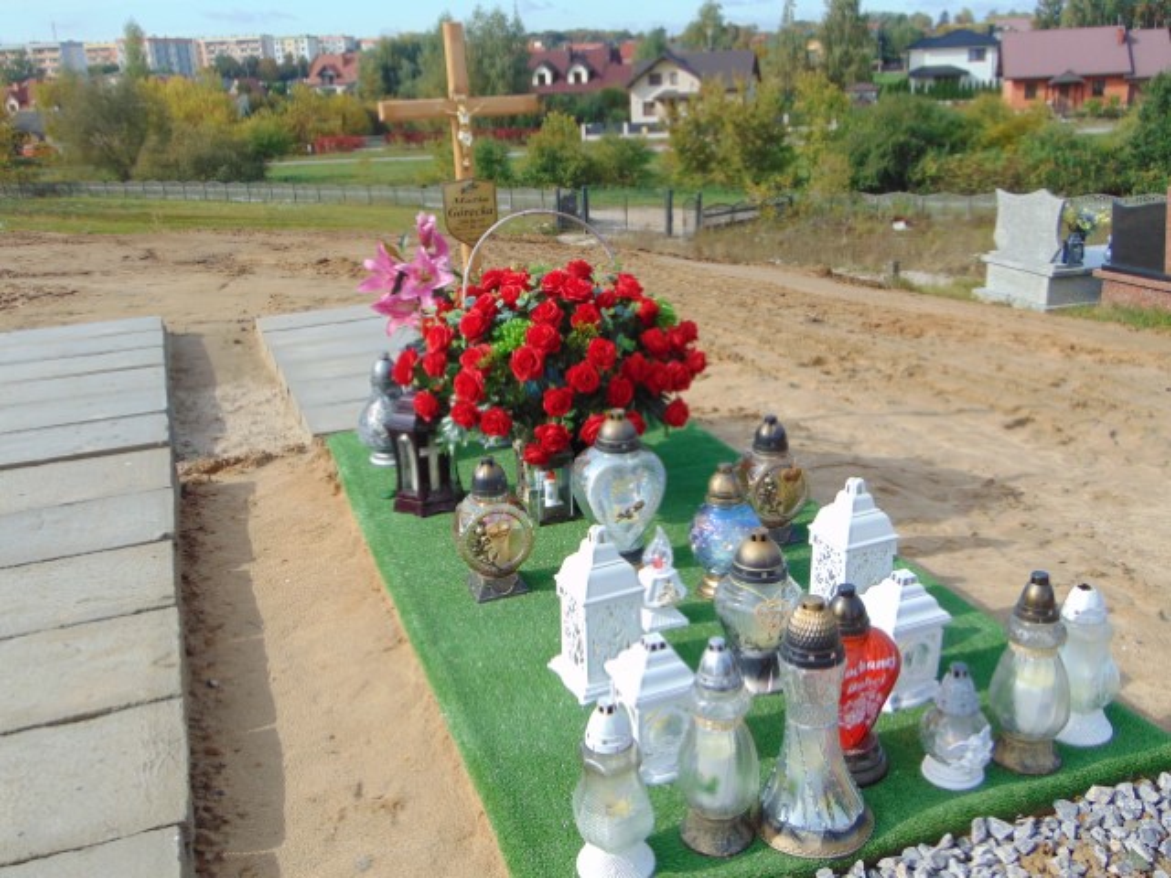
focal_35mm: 33
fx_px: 1116
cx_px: 586
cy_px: 439
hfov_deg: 55.4
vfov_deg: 42.9
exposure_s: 1/800
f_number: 3.2
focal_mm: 5.8
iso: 80
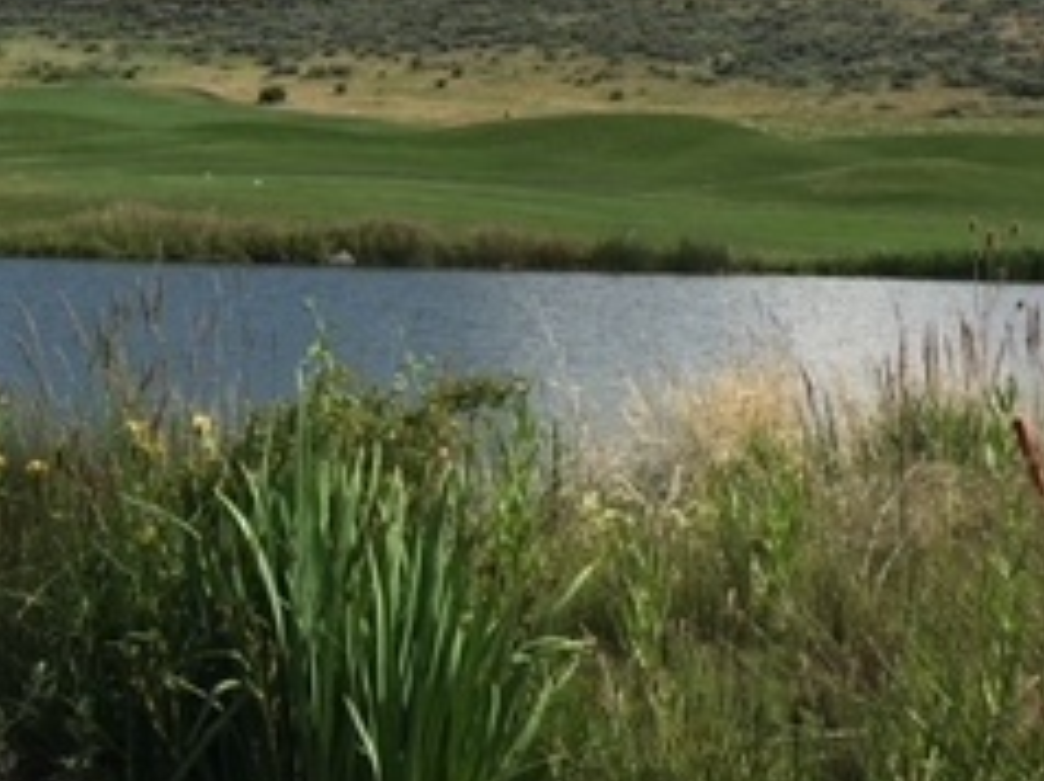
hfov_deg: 25.0
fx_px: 2350
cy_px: 70
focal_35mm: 78
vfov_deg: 18.5
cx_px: 456
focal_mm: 4.15
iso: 25
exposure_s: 1/2198
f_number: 2.2
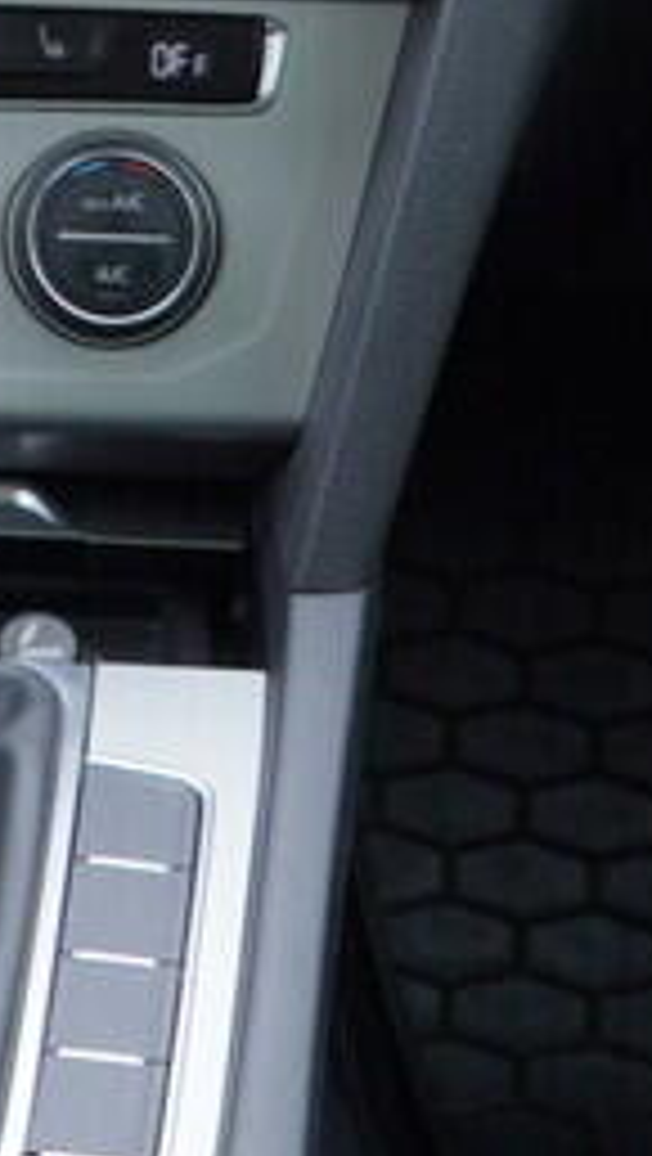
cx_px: -288
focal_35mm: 211
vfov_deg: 10.0
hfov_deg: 5.7
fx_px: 6470
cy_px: -342
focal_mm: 24
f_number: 2.8
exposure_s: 1/40
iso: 160
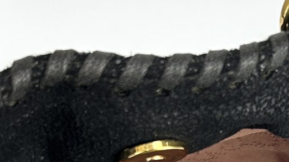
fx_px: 1065
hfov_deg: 15.4
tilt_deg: -47.0
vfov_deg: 8.3
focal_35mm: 139
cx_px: 234
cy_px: 321
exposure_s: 1/100
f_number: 1.5
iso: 40
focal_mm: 5.7
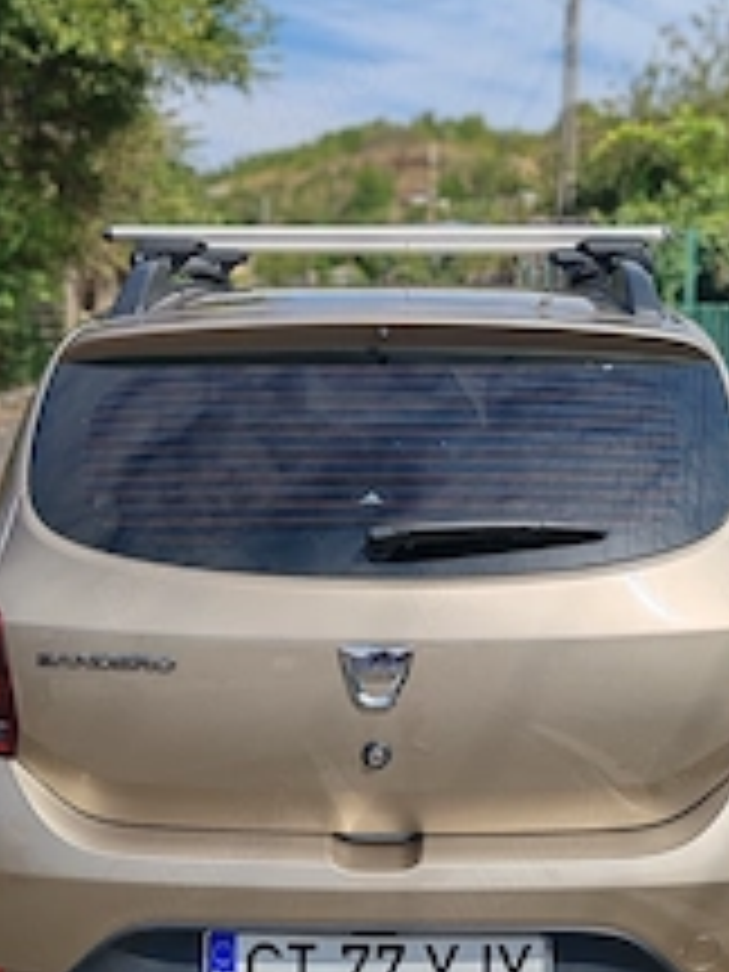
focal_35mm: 50
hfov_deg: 29.1
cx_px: 392
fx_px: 1404
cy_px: 580
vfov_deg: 38.0
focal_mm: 6.12
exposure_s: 1/870
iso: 50
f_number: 2.4
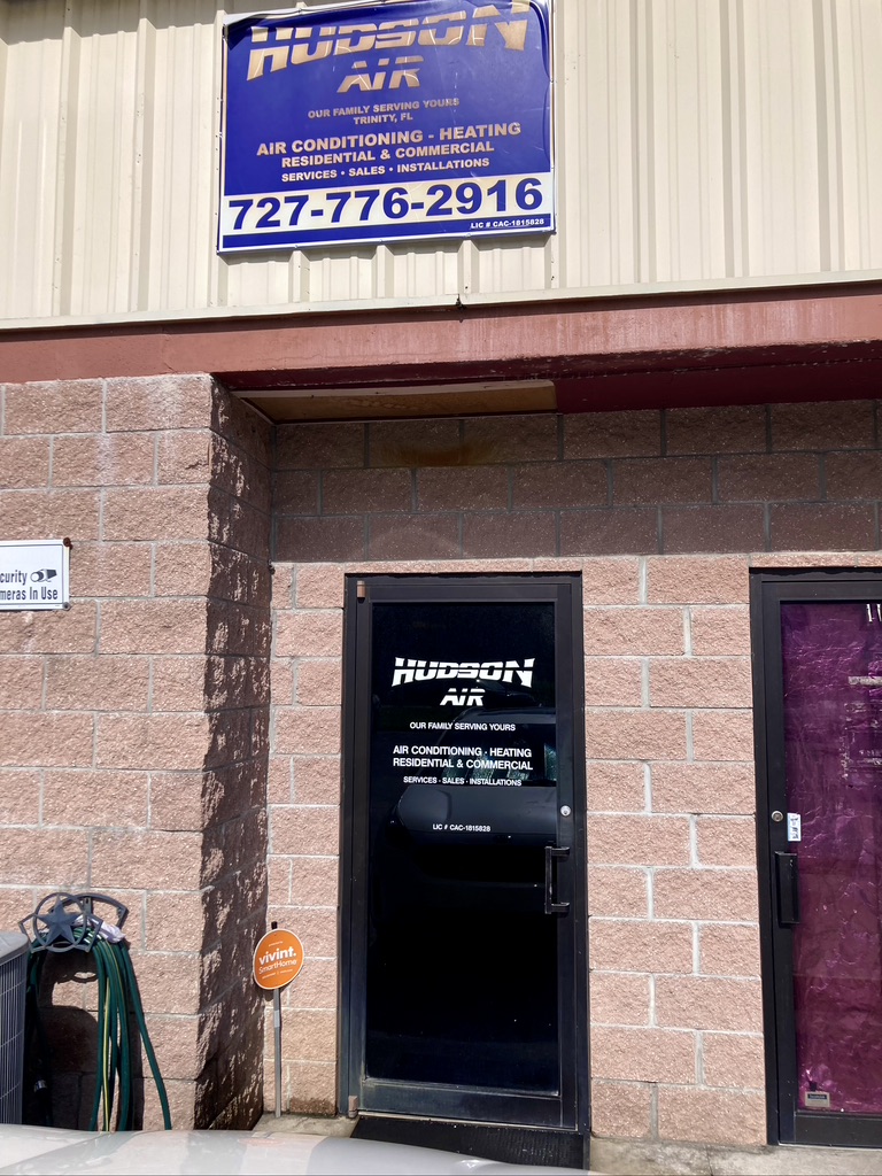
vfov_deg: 63.4
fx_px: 951
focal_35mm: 28
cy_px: 588
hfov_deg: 49.7
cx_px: 441
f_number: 1.8
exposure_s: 1/3690
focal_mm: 3.99
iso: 25
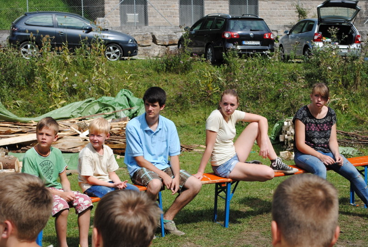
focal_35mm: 82
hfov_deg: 24.6
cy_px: 124
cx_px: 184
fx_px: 845
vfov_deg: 16.6
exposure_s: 1/250
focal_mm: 55
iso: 100
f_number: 8
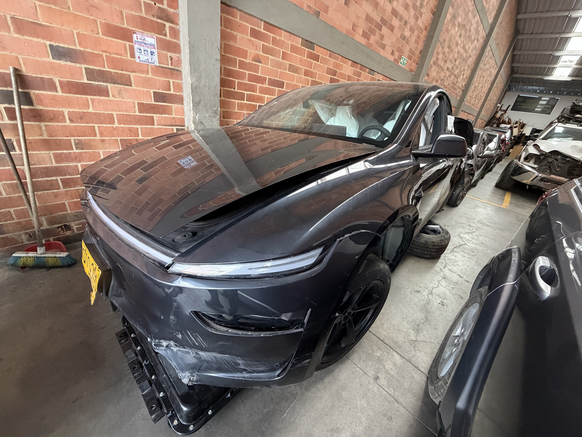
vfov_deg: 85.7
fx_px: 235
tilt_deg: -26.9
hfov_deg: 102.1
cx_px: 291
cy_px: 218
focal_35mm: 14
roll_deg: -8.7
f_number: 2.2
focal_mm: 2.22
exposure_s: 1/60
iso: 500
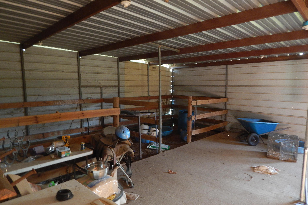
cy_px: 107
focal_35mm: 24
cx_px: 154
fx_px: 205
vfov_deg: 53.1
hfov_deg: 73.7
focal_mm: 4
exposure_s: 1/30
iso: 280
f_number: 3
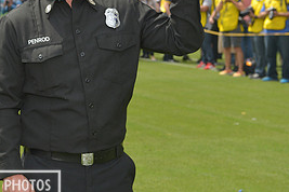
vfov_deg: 12.0
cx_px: -16
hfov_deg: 17.6
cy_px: 23
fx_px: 907
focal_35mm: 113
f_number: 5
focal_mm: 52
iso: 200
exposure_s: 1/800
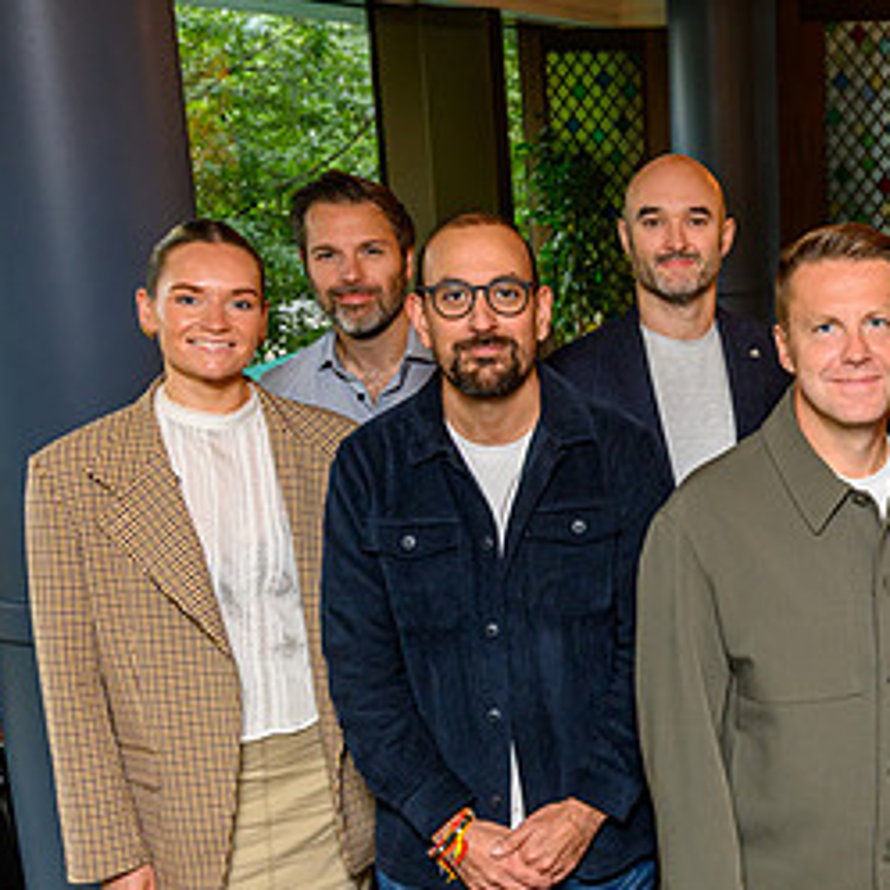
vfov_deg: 30.5
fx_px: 1629
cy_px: 545
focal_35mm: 56
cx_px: 854
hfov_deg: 28.9
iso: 2000
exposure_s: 1/200
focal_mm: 28
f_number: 5.6
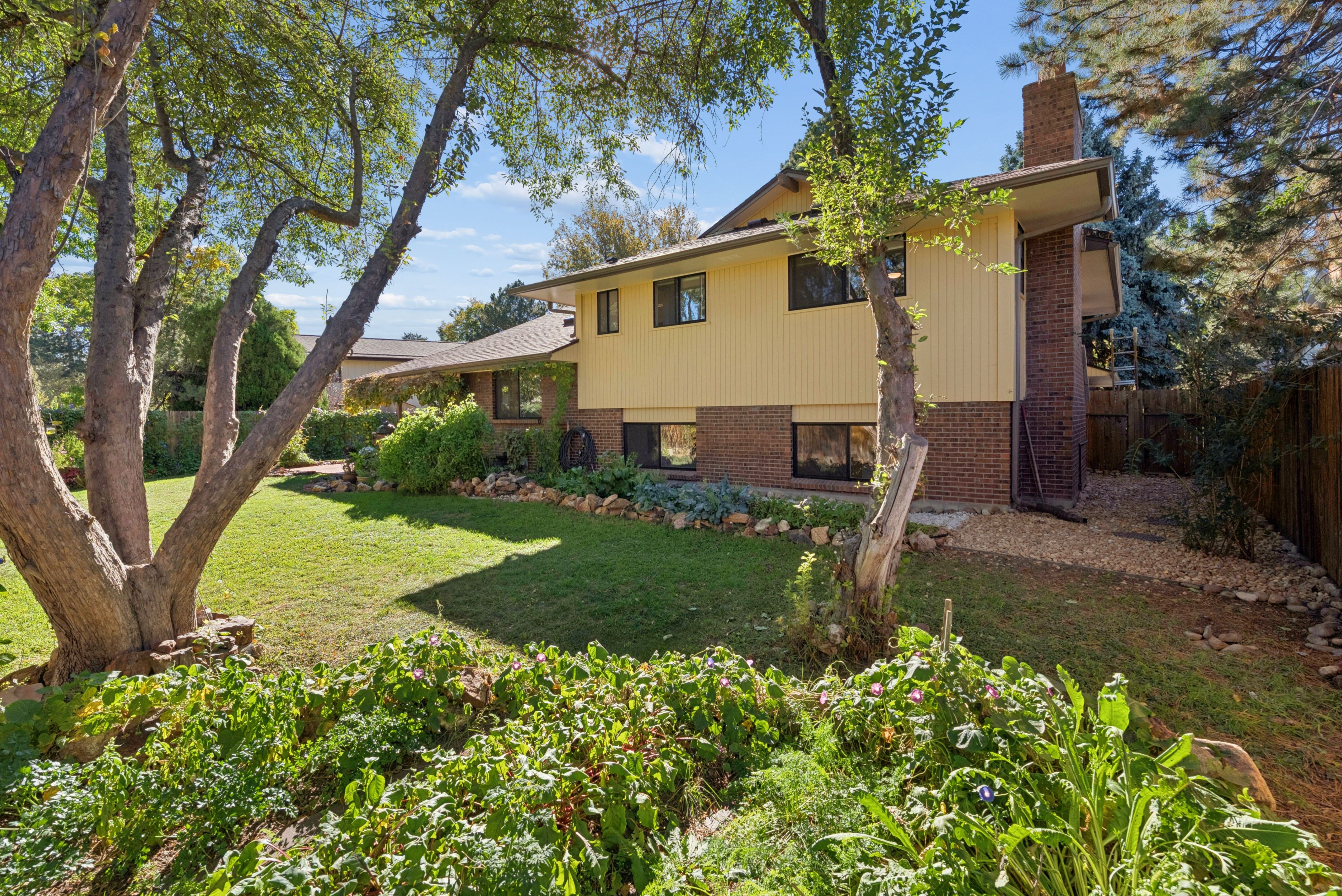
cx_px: 671
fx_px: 559
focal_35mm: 15
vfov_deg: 77.4
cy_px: 448
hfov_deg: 100.4
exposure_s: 1/250
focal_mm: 15
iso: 200
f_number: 8
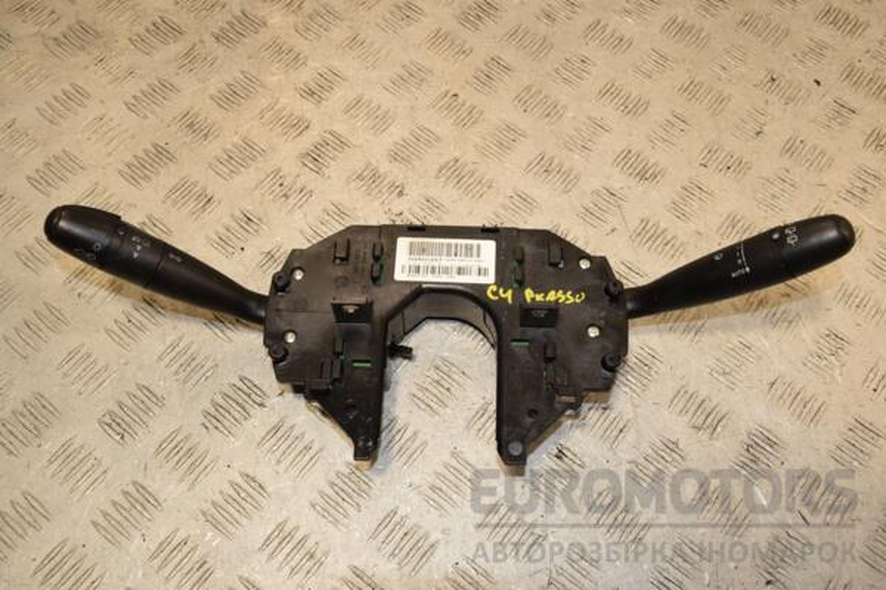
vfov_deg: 36.9
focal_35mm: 36
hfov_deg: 53.1
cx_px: 443
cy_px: 295
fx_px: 886
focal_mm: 24
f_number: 9
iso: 800
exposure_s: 1/200
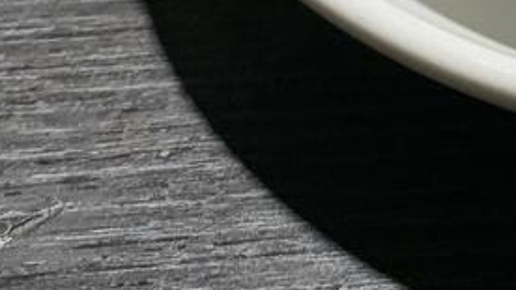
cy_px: -458
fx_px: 1682
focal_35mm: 123
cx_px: 437
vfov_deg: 8.7
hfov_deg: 17.2
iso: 64
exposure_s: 1/120
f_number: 1.8
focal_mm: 4.25
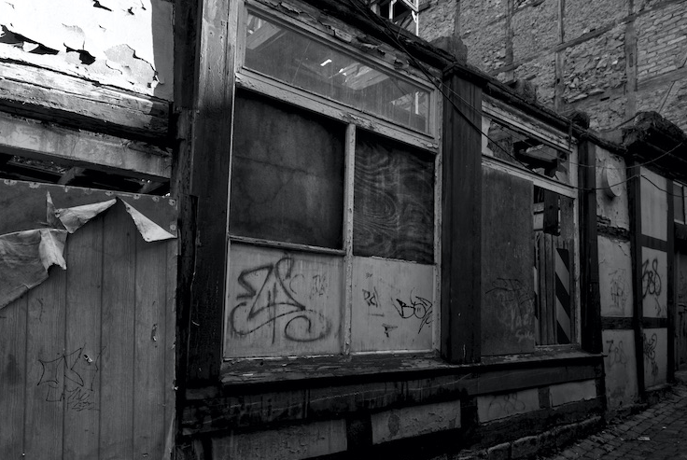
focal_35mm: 22
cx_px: 326
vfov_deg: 57.3
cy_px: 250
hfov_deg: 78.4
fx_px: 420
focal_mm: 18
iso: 100
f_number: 5.6
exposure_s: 1/80
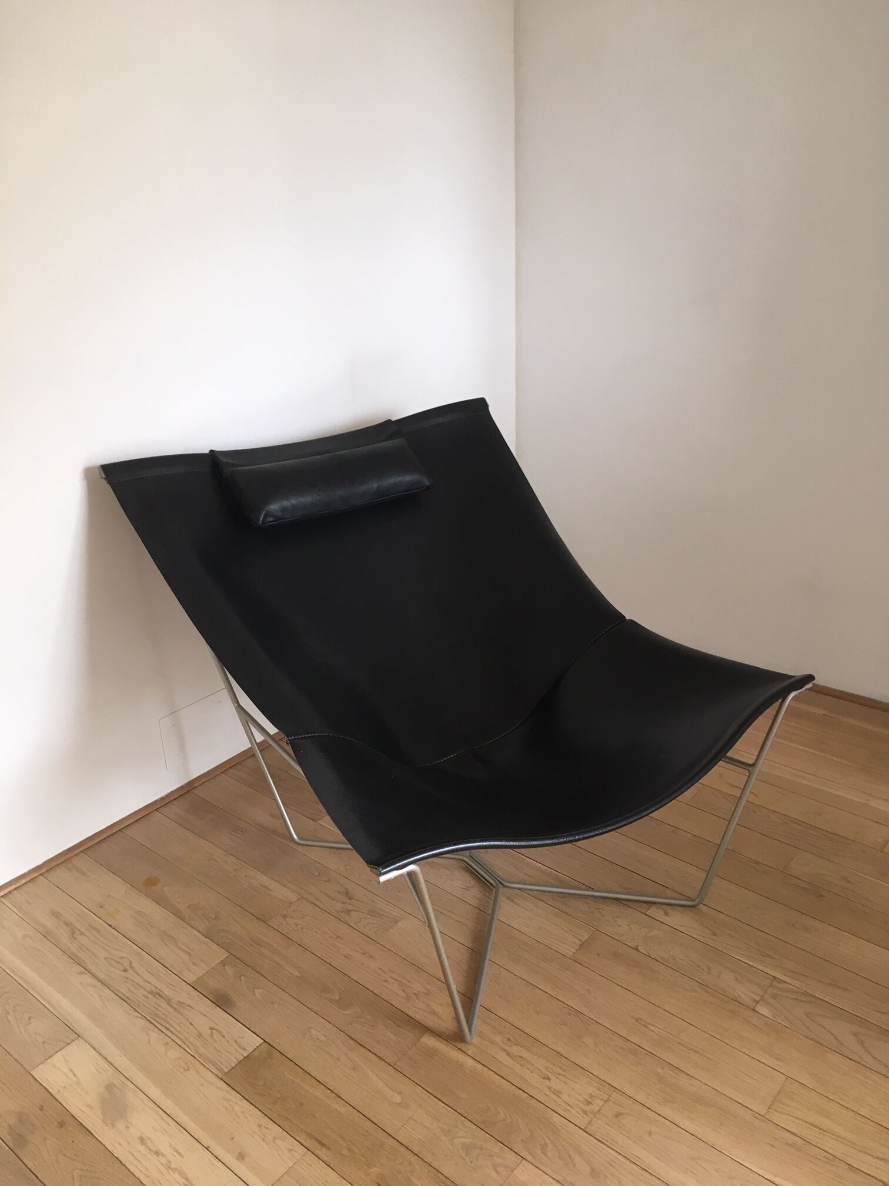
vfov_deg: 61.7
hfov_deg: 48.2
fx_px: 993
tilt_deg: -25.3
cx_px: 444
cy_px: 593
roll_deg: +2.1
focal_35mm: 29
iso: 64
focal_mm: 4.15
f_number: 2.2
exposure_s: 1/33
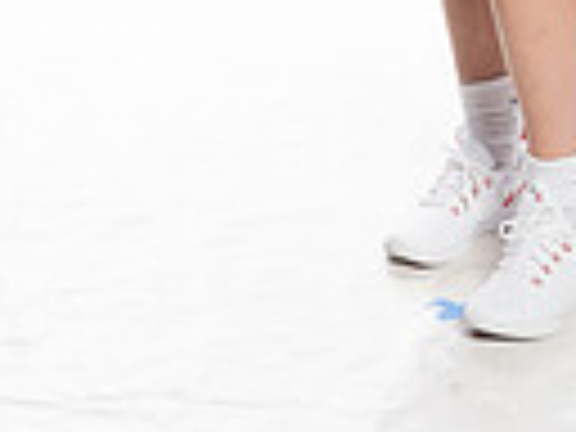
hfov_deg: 11.6
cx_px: 508
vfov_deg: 8.2
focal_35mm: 169
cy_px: -508
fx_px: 2812
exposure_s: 1/250
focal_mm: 50
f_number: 8
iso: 400
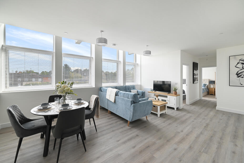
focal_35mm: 14
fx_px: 95
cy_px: 82
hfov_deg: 104.2
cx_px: 122
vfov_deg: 81.3
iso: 200
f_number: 7.1
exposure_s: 1/20
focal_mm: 14
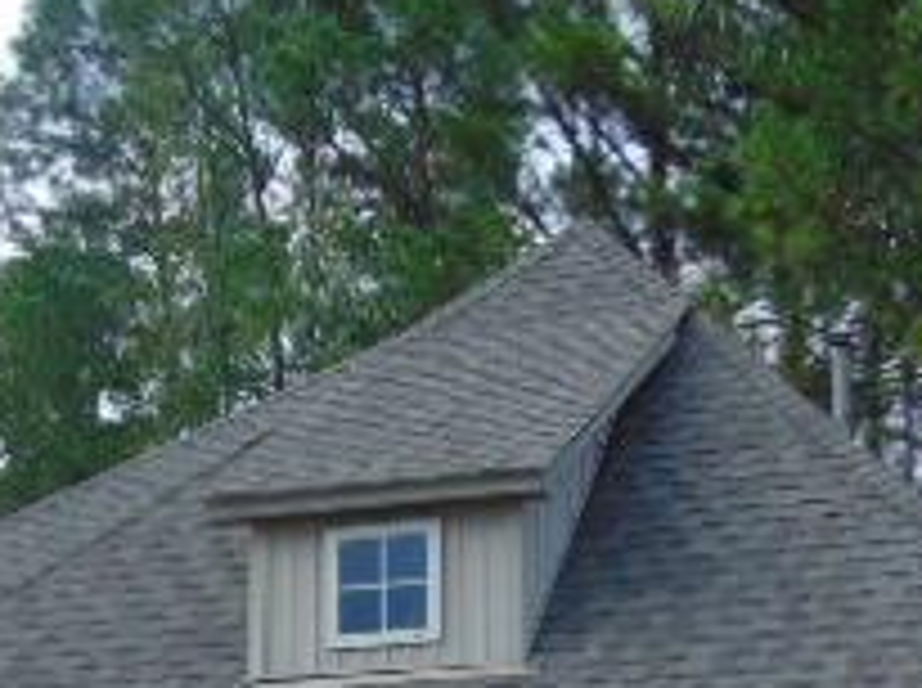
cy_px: 1021
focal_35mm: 122
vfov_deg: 11.6
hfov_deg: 16.2
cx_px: 342
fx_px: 3244
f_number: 3.3
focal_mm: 6.9
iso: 80
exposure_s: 1/500
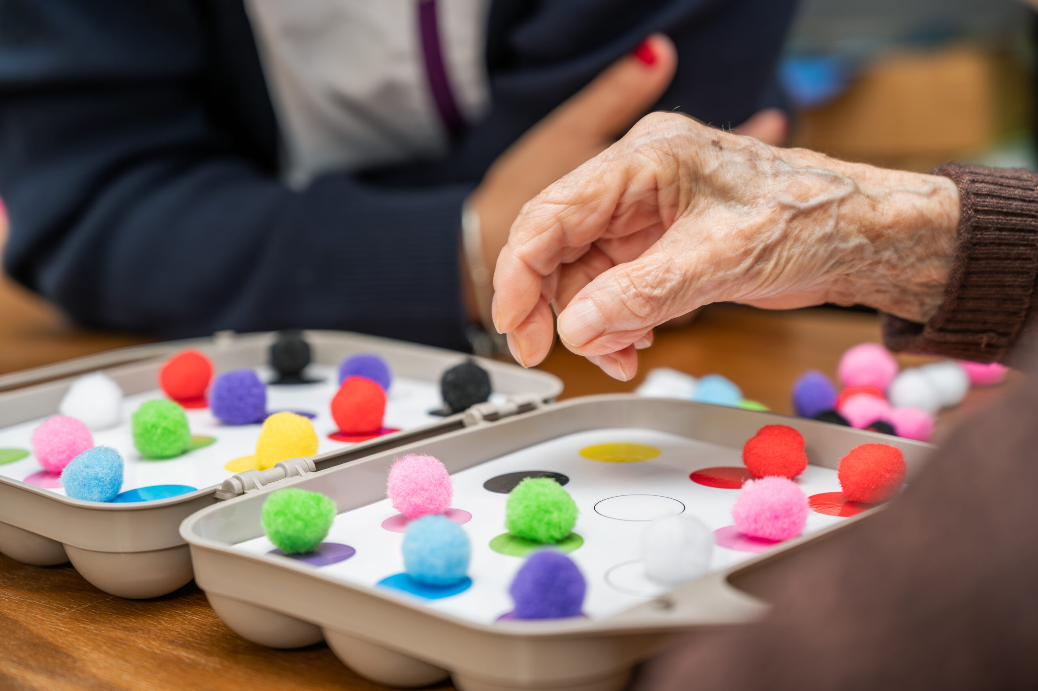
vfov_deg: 19.4
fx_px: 2017
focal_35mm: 70
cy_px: 346
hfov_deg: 28.9
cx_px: 519
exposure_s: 1/160
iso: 250
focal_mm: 70
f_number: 4
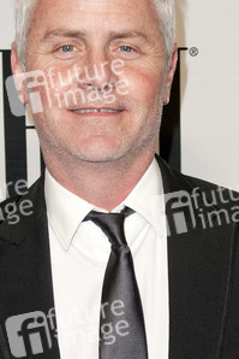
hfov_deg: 31.2
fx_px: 428
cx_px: 103
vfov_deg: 45.2
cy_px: 148
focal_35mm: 43
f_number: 4
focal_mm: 32
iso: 500
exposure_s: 1/400
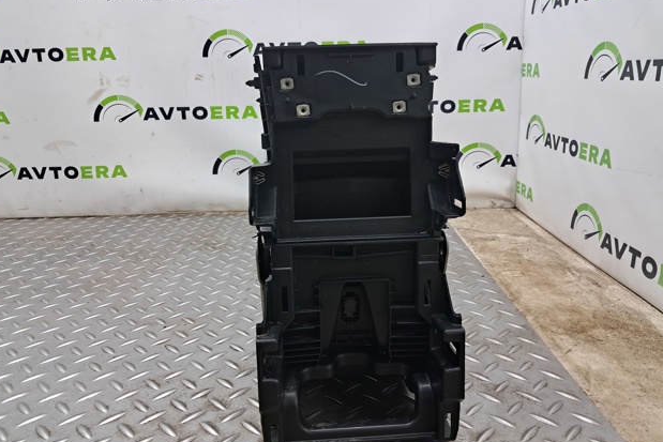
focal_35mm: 29
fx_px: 534
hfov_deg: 63.6
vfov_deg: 44.9
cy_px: 200
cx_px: 329
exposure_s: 1/50
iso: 100
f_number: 1.8
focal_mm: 4
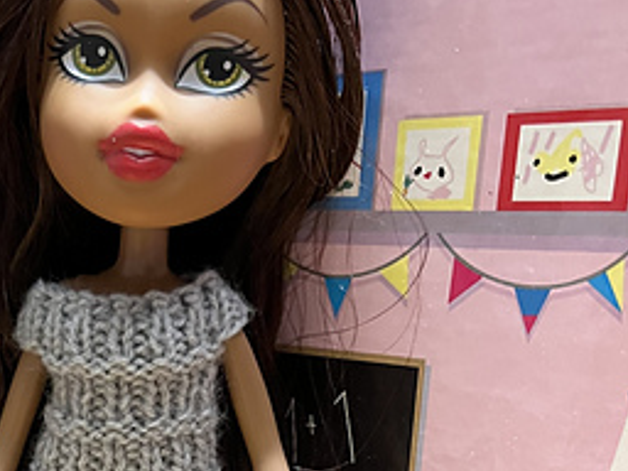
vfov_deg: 20.6
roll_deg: -0.5
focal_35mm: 65
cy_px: 608
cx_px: 66
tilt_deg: -18.7
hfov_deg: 28.7
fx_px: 1179
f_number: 1.6
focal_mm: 5.1
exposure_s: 1/40
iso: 400
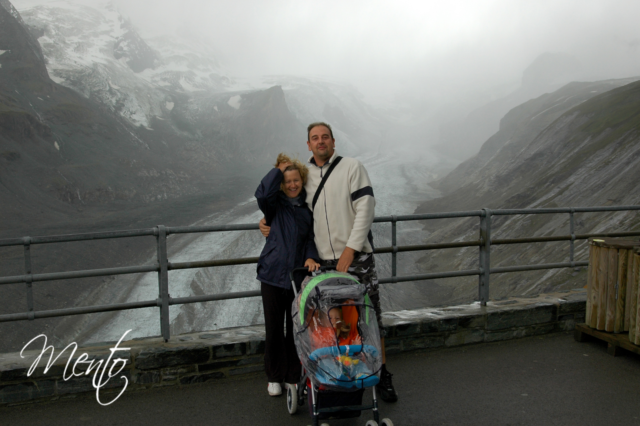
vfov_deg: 31.8
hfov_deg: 46.4
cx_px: 320
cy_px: 213
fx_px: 746
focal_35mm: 42
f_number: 5.6
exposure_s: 1/60
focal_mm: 28
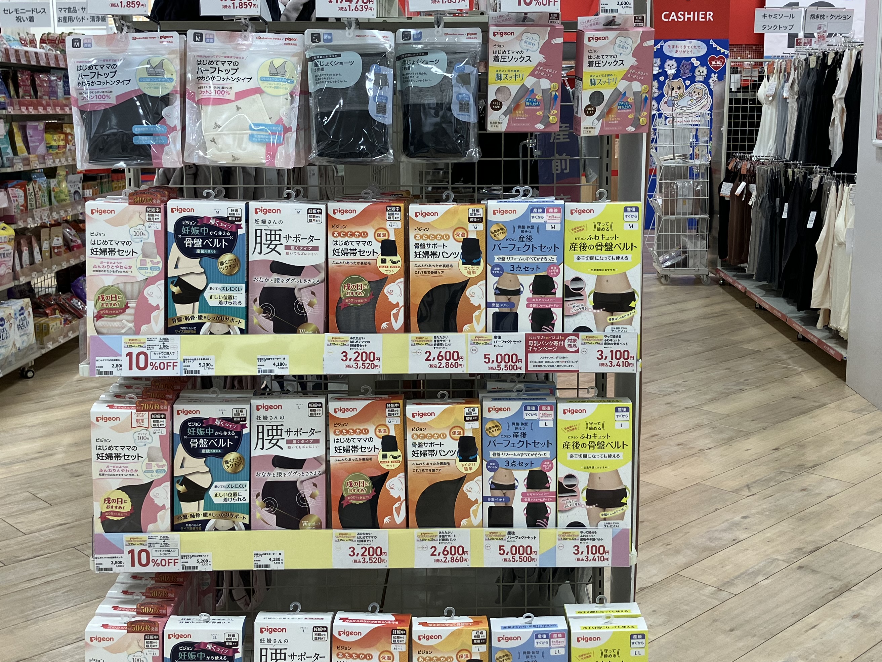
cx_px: 452
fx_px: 1096
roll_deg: -0.1
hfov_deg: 43.8
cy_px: 308
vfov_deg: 33.6
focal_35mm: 43
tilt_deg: -9.1
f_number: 1.8
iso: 64
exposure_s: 1/120
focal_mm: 3.99
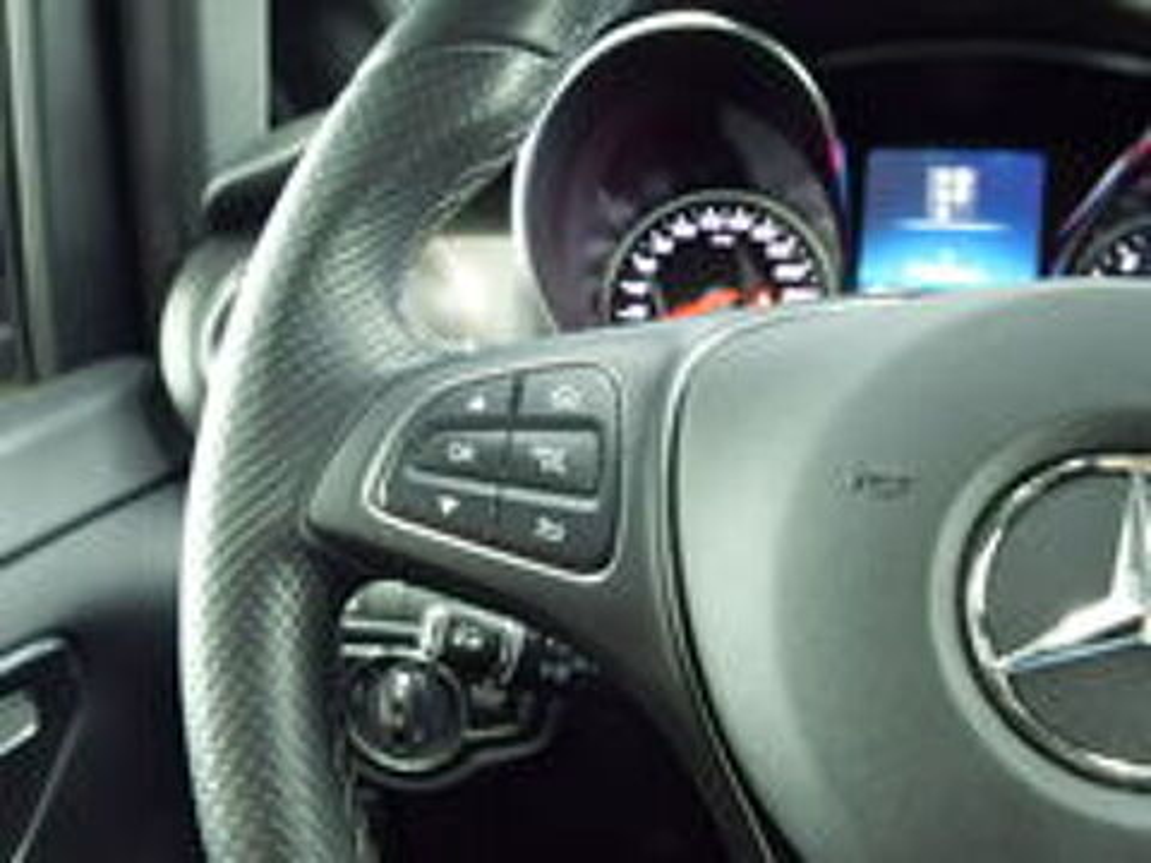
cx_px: 576
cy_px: 432
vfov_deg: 44.2
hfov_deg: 56.8
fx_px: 1064
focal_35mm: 32
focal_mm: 16
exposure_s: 1/4
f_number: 6.3
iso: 3200
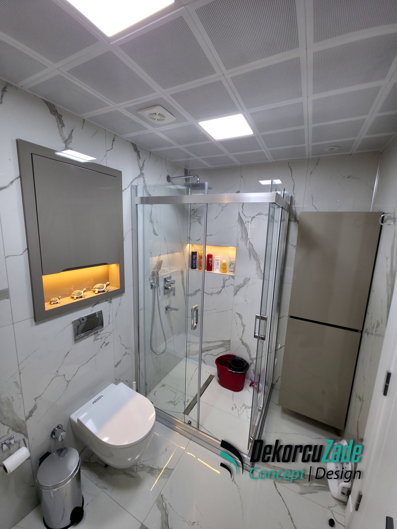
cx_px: 198
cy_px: 264
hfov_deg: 89.9
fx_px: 199
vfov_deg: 106.2
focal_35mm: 13
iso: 50
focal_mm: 2.2
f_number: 1.9
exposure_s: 1/100
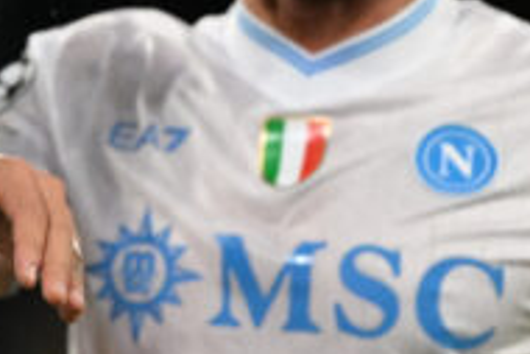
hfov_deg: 1.0
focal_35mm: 2156
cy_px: -305
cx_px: -868
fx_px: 31764
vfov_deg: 0.6
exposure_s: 1/2500
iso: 5000
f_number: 4
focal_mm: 400
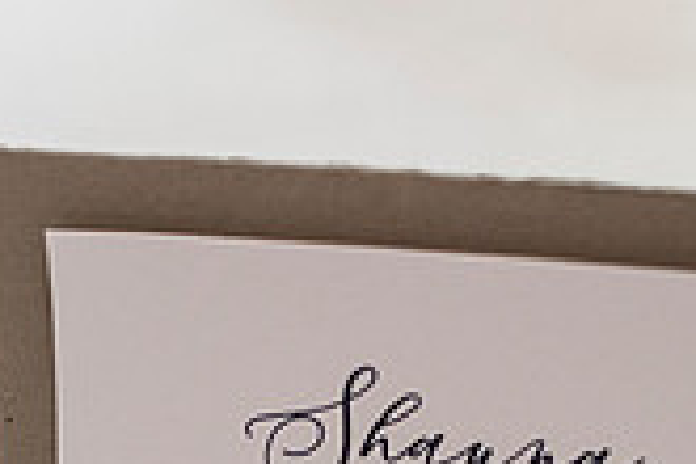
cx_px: 337
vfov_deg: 7.7
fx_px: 3402
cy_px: 595
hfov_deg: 11.7
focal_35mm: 176
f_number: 2.8
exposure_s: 1/400
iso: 1600
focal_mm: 50
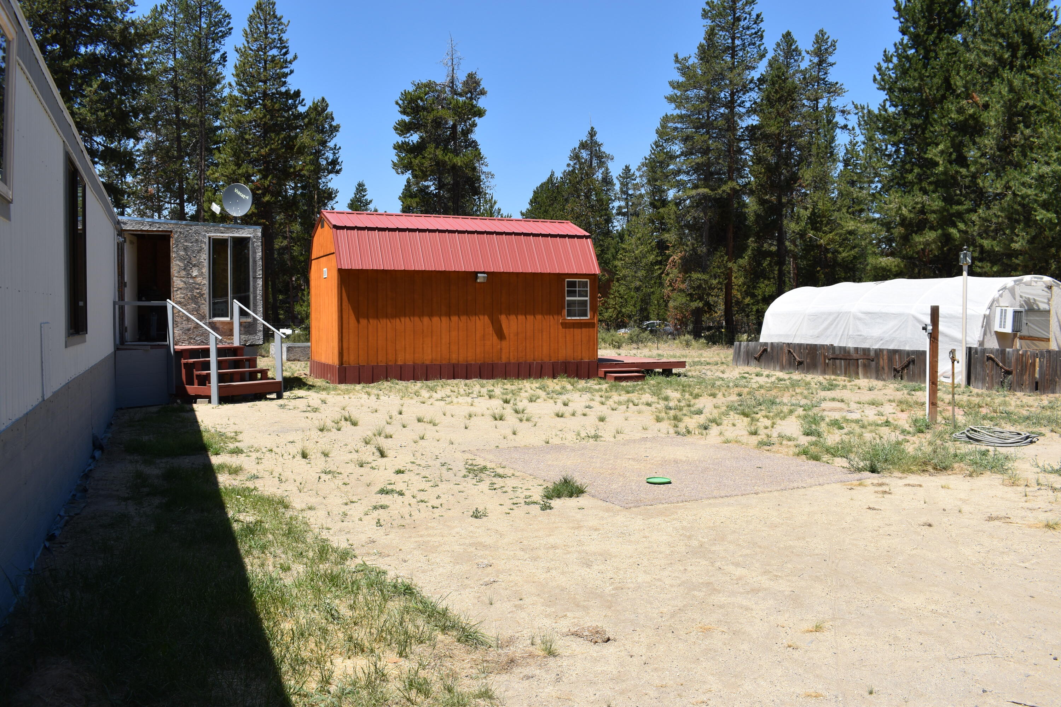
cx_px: 530
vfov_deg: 43.6
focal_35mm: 30
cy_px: 354
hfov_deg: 61.9
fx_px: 884
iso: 100
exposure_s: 1/320
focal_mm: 20
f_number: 9
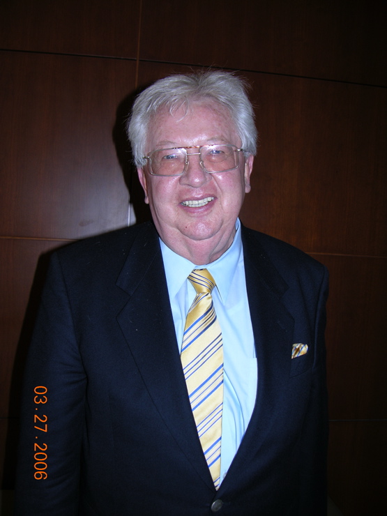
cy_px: 258
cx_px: 194
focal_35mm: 35
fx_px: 522
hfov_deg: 40.7
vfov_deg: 52.6
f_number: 2.8
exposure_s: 1/60.1
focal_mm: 8.9
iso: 50
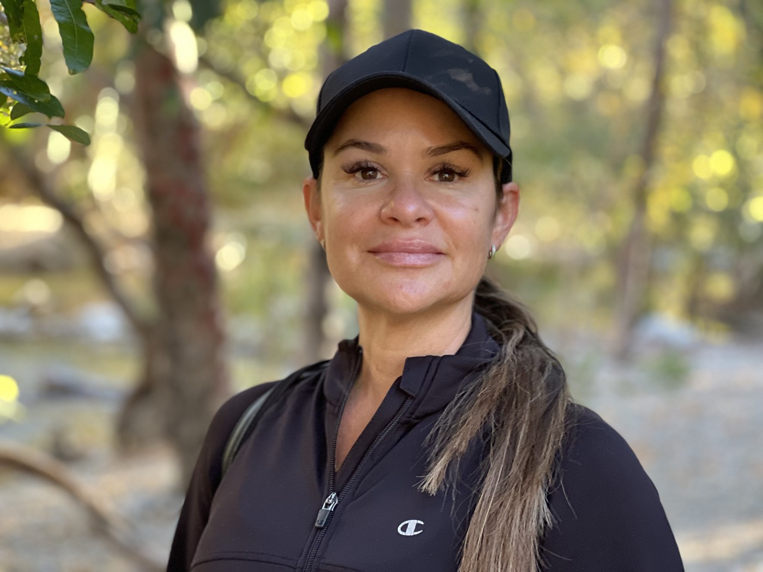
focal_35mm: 77
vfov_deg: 19.1
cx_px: 382
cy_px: 286
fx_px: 1697
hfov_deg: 25.3
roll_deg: -1.5
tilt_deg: -6.8
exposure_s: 1/60
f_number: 2.8
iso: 250
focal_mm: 9
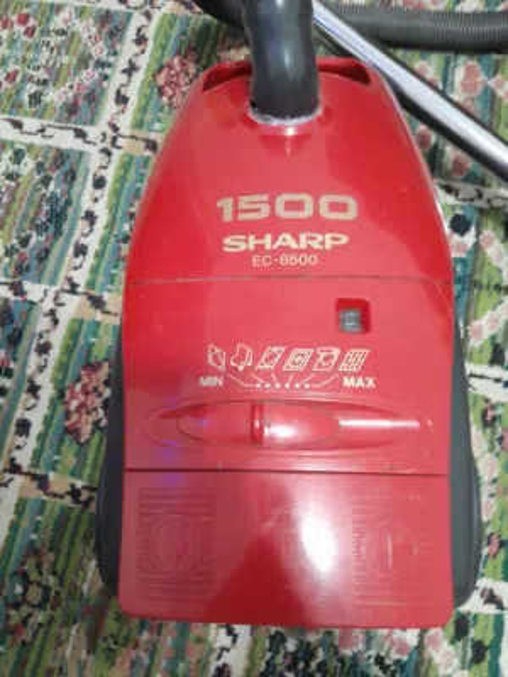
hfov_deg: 53.1
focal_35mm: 26
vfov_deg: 67.3
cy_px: 338
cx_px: 254
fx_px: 509
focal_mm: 3.98
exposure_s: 1/25
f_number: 1.8
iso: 640
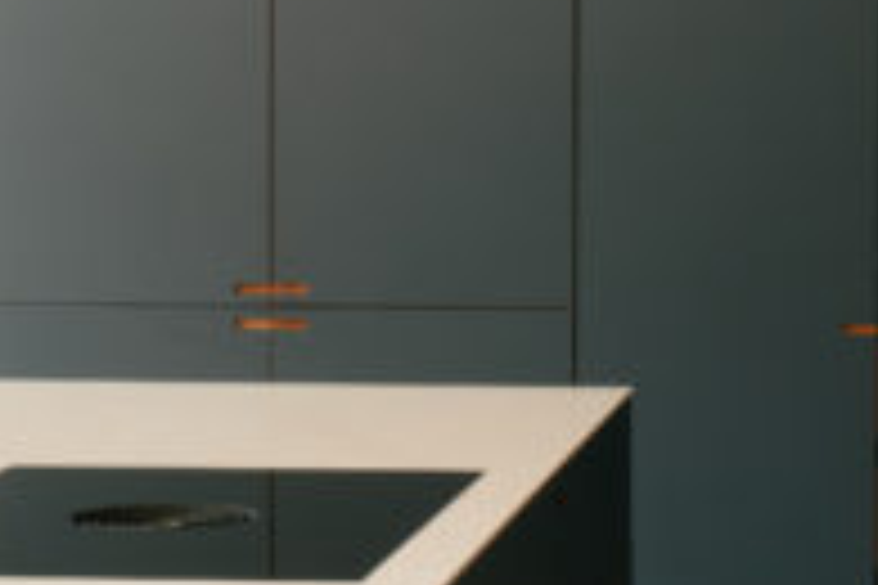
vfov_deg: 11.2
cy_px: 144
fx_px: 2975
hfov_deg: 16.4
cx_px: 892
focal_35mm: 122
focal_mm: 20.6
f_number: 11
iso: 160
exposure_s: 1/10
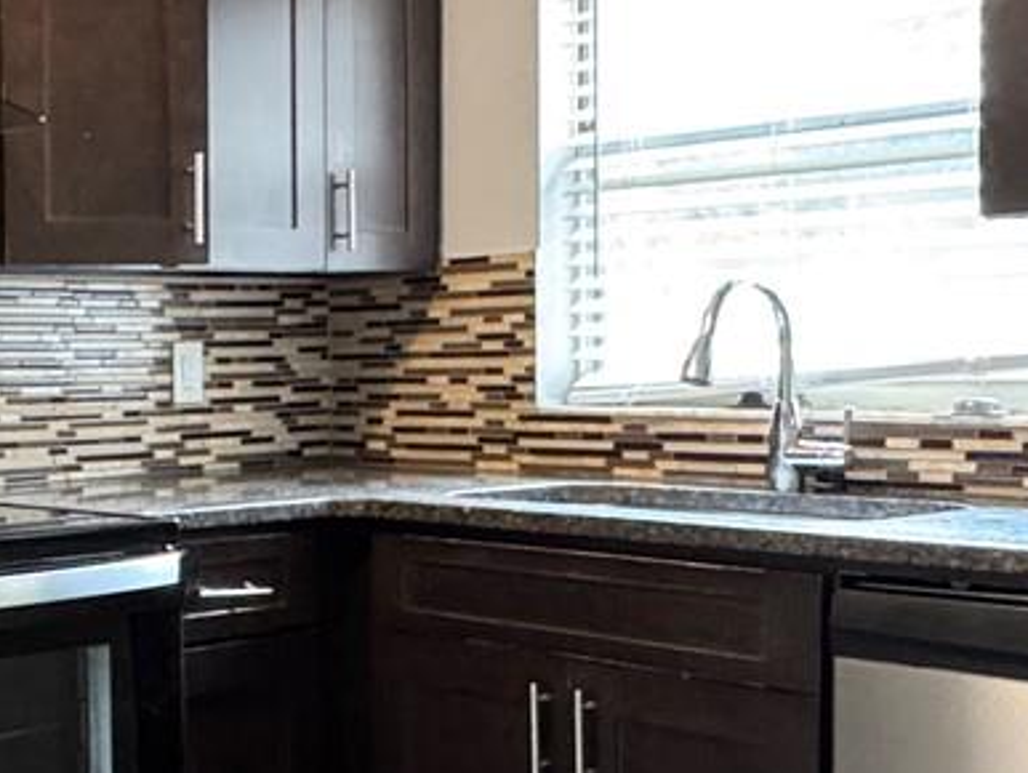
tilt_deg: -2.9
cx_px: -93
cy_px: 445
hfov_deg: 29.9
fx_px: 1724
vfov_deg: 25.2
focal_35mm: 58
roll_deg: +1.3
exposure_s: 1/60
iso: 500
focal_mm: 2.22
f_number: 2.2
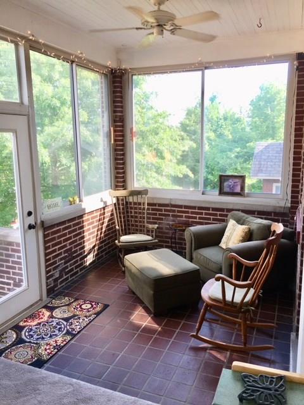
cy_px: 202
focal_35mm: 29
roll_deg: +0.7
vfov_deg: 61.7
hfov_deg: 48.2
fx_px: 340
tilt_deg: -8.8
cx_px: 152
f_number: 2.2
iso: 25
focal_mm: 4.15
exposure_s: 1/130
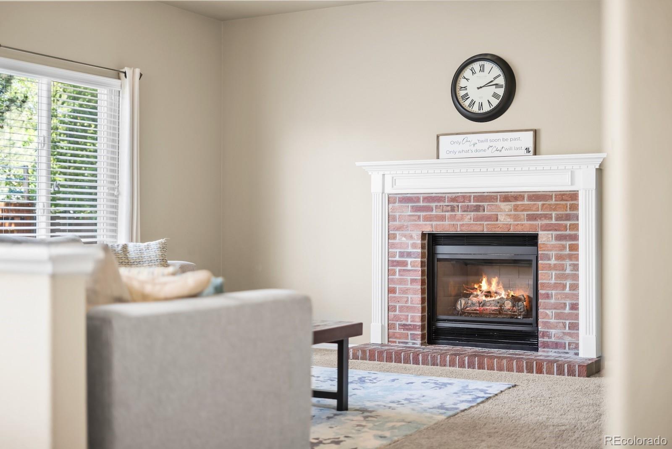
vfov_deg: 27.0
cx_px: 336
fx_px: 934
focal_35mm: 50
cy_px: 224
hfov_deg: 39.6
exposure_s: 1/10
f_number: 1.8
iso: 200
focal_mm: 50
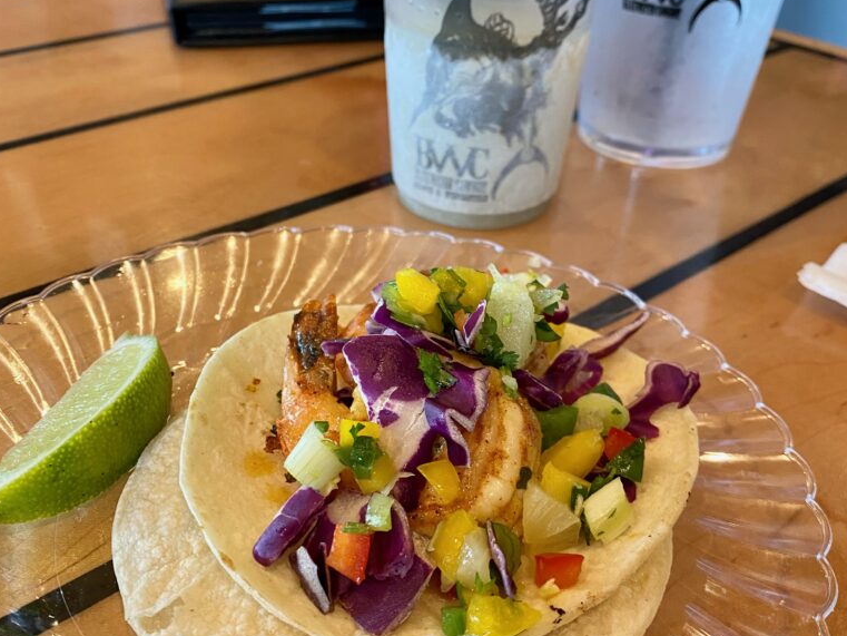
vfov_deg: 40.7
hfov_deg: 52.6
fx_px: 857
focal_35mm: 35
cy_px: 349
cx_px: 421
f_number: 1.8
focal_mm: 4.25
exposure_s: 1/60
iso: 200
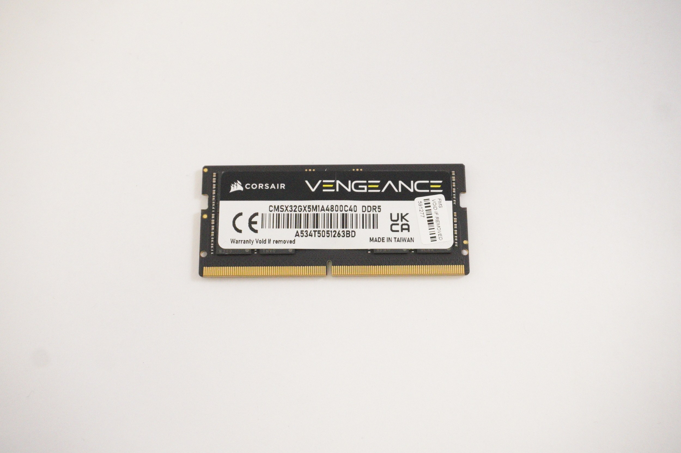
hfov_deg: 49.6
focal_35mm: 39
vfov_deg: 34.1
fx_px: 737
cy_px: 226
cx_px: 340
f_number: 5.6
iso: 8000
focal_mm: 26
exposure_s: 1/320
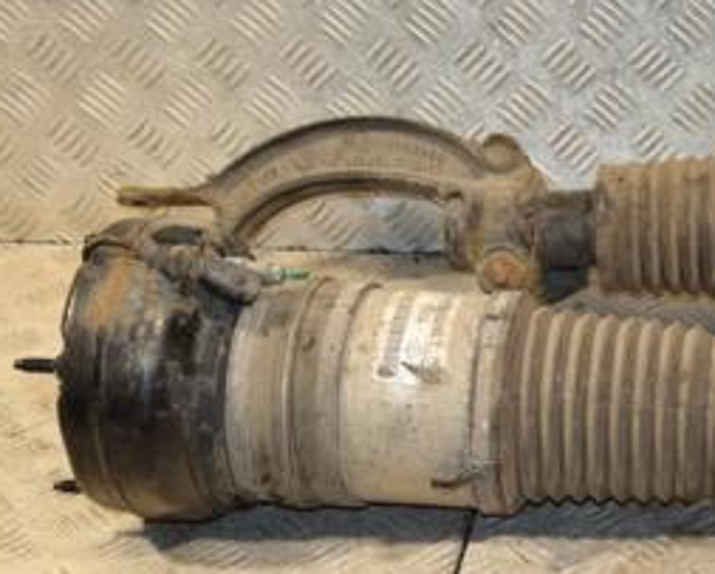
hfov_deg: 22.7
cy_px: 291
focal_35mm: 80
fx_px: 1695
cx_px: 743
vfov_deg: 19.2
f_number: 5
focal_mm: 24
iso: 800
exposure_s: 1/200
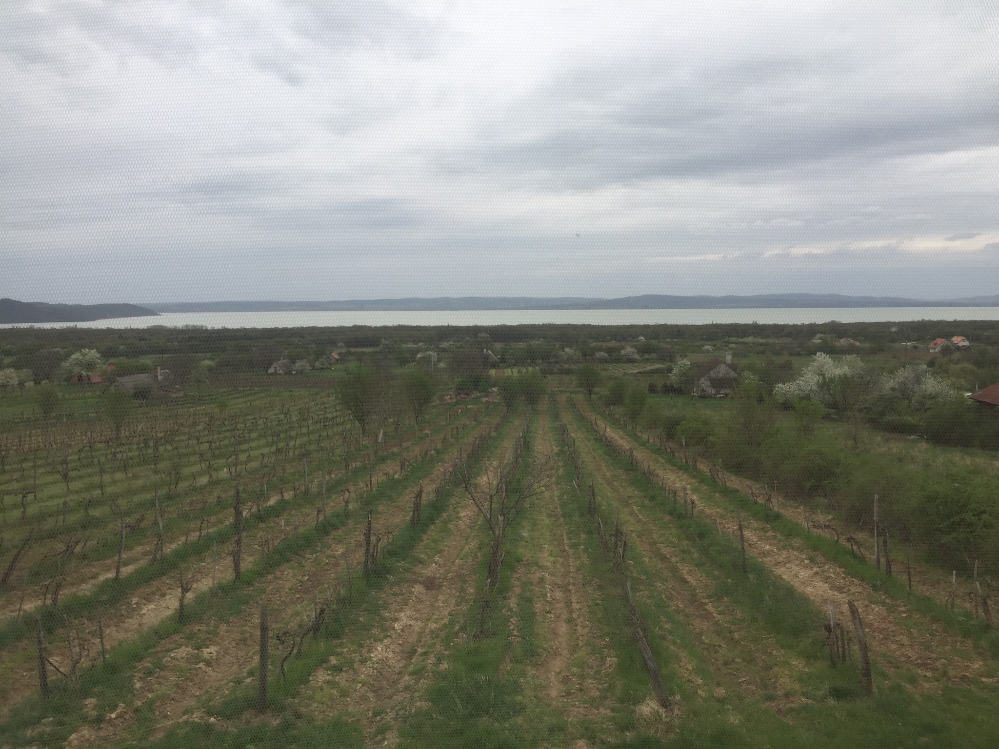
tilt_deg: -7.2
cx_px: 500
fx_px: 837
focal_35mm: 29
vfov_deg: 48.2
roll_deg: -0.2
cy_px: 374
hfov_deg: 61.7
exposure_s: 1/824
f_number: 2.2
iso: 32
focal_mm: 4.15
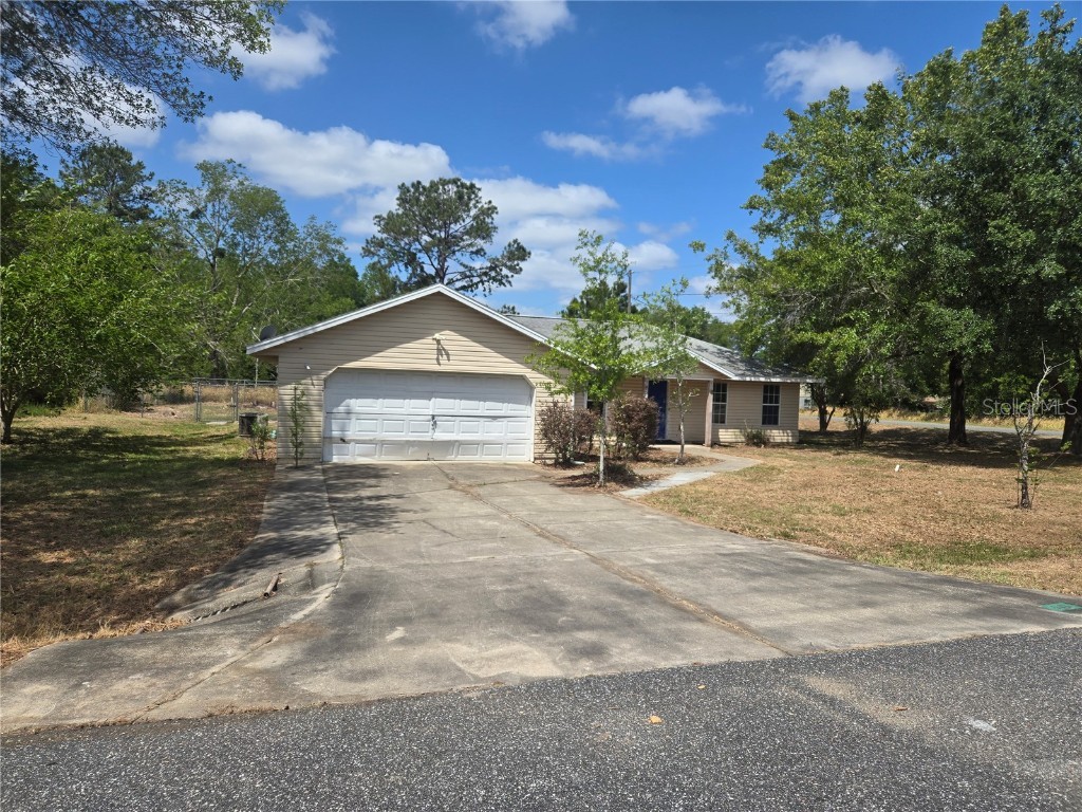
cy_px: 406
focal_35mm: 23
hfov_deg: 73.9
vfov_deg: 58.9
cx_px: 541
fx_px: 719
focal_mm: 5.4
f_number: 1.8
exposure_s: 1/2302
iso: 25
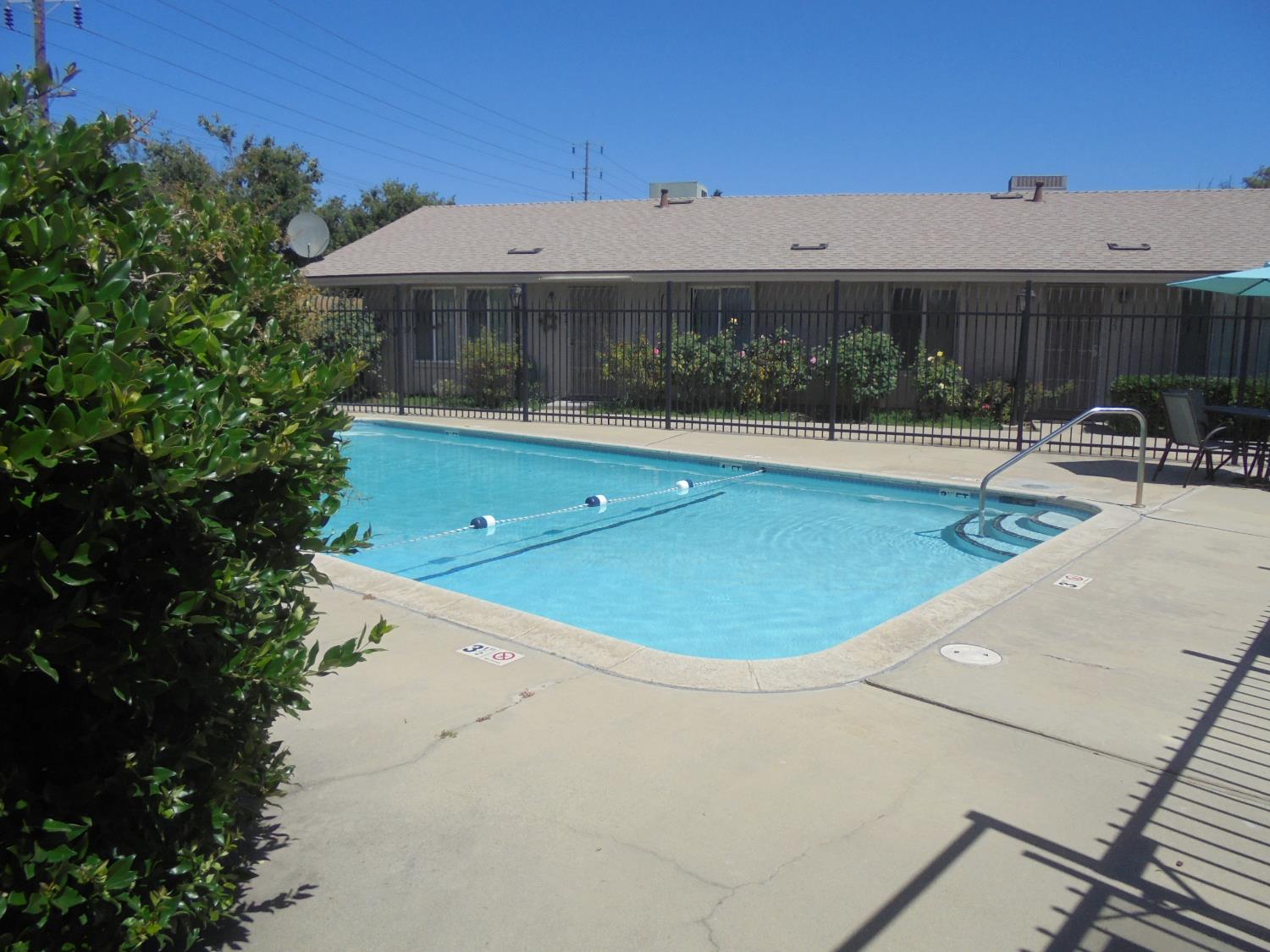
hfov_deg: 67.3
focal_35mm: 26
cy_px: 476
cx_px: 635
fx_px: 954
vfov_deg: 53.1
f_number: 11.5
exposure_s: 1/160
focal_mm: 4.6
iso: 100
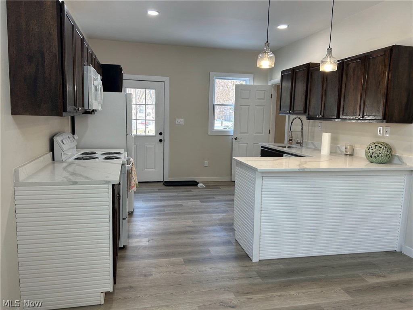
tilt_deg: -7.7
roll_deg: -1.2
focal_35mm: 26
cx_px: 206
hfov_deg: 67.3
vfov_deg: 53.1
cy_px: 155
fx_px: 310
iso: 80
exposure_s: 1/120
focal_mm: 5.7
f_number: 1.5
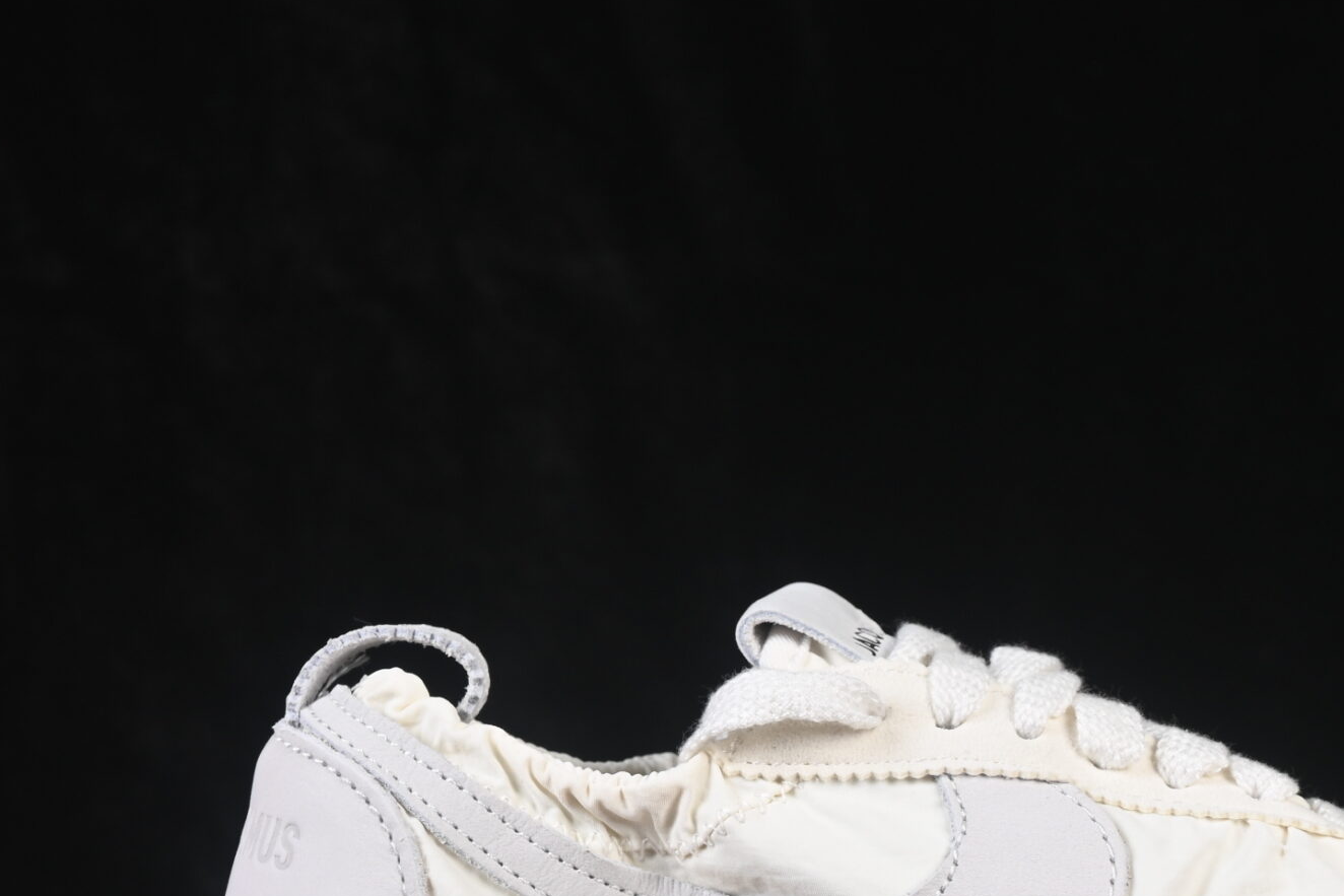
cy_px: 640
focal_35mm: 145
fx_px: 5414
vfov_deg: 9.5
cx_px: 966
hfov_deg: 14.1
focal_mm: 50
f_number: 8
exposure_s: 1/80
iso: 160
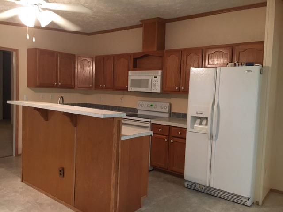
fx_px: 237
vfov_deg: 48.2
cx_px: 142
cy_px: 106
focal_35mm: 29
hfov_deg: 61.7
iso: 200
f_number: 2.2
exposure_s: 1/20
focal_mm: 4.15
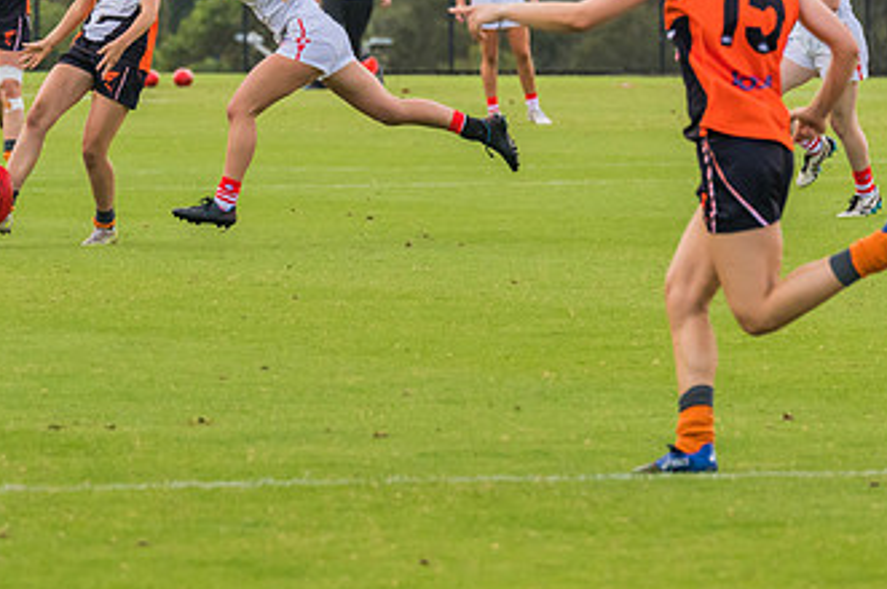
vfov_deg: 1.8
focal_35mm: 770
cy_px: 43
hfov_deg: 2.7
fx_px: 18953
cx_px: 18
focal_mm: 300
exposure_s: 1/1600
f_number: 9
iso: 800
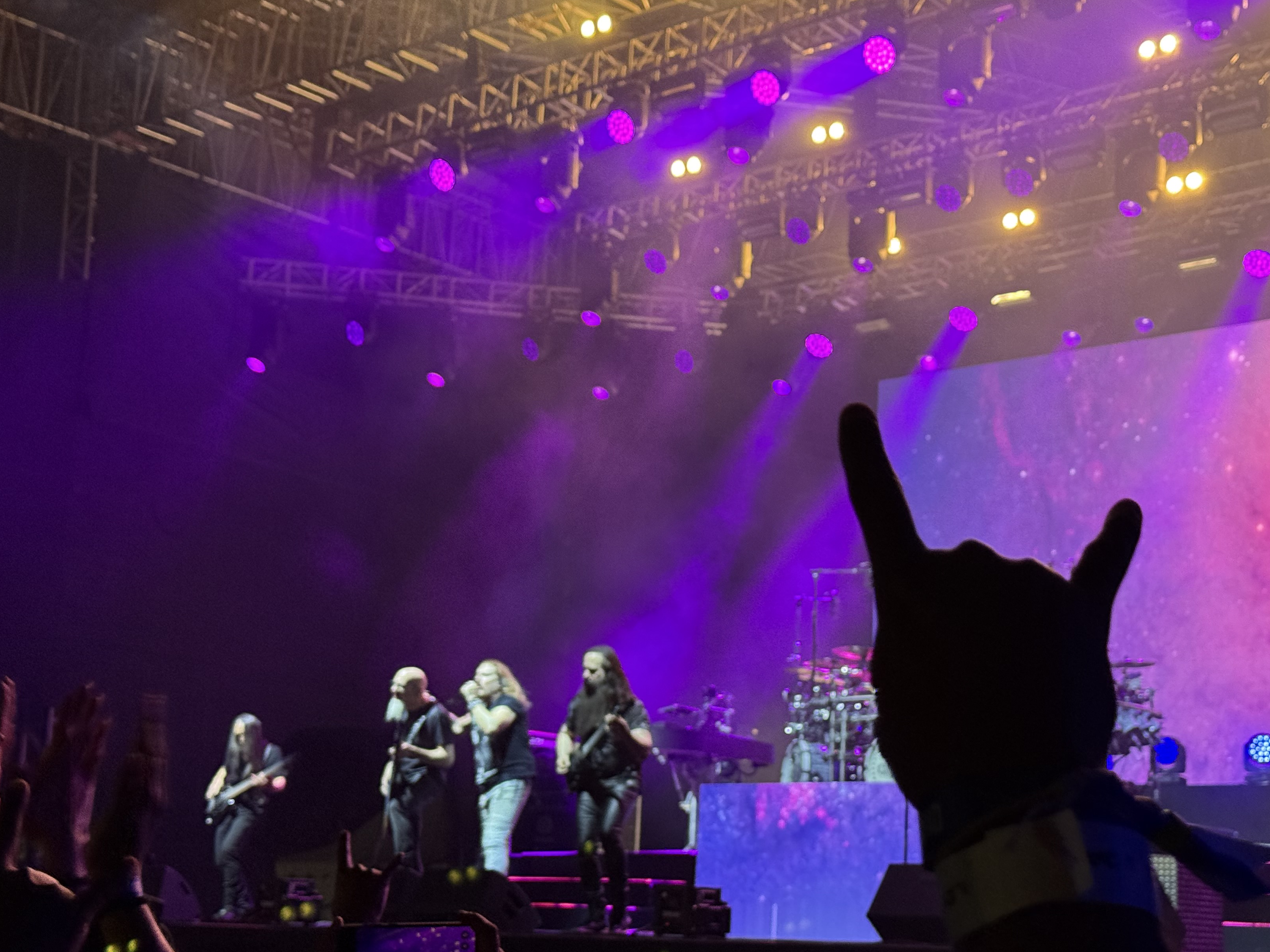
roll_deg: -1.1
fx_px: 2201
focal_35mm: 60
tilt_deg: +9.4
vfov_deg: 24.4
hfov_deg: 32.1
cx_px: 734
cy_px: 541
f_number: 1.78
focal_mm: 6.76
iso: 200
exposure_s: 1/59
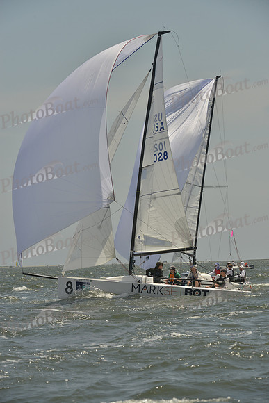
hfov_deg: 6.9
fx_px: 2240
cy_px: 202
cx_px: 134
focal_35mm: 200
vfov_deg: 10.3
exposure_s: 1/1250
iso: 280
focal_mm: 200
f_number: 10
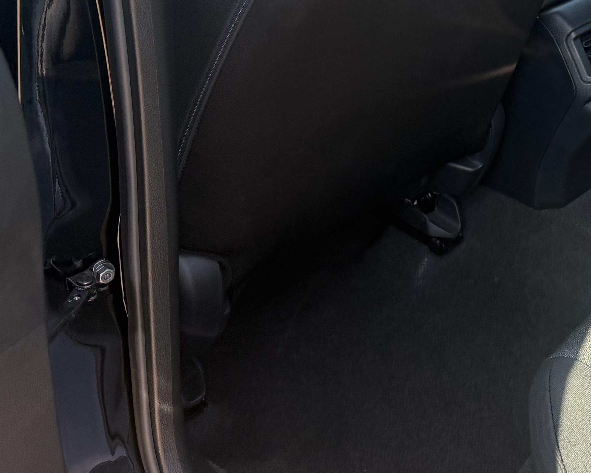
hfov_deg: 28.0
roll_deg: -5.9
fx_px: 1085
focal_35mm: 62
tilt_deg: -27.3
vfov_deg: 24.2
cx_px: 637
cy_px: 97
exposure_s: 1/412
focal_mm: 6.76
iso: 100
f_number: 1.78
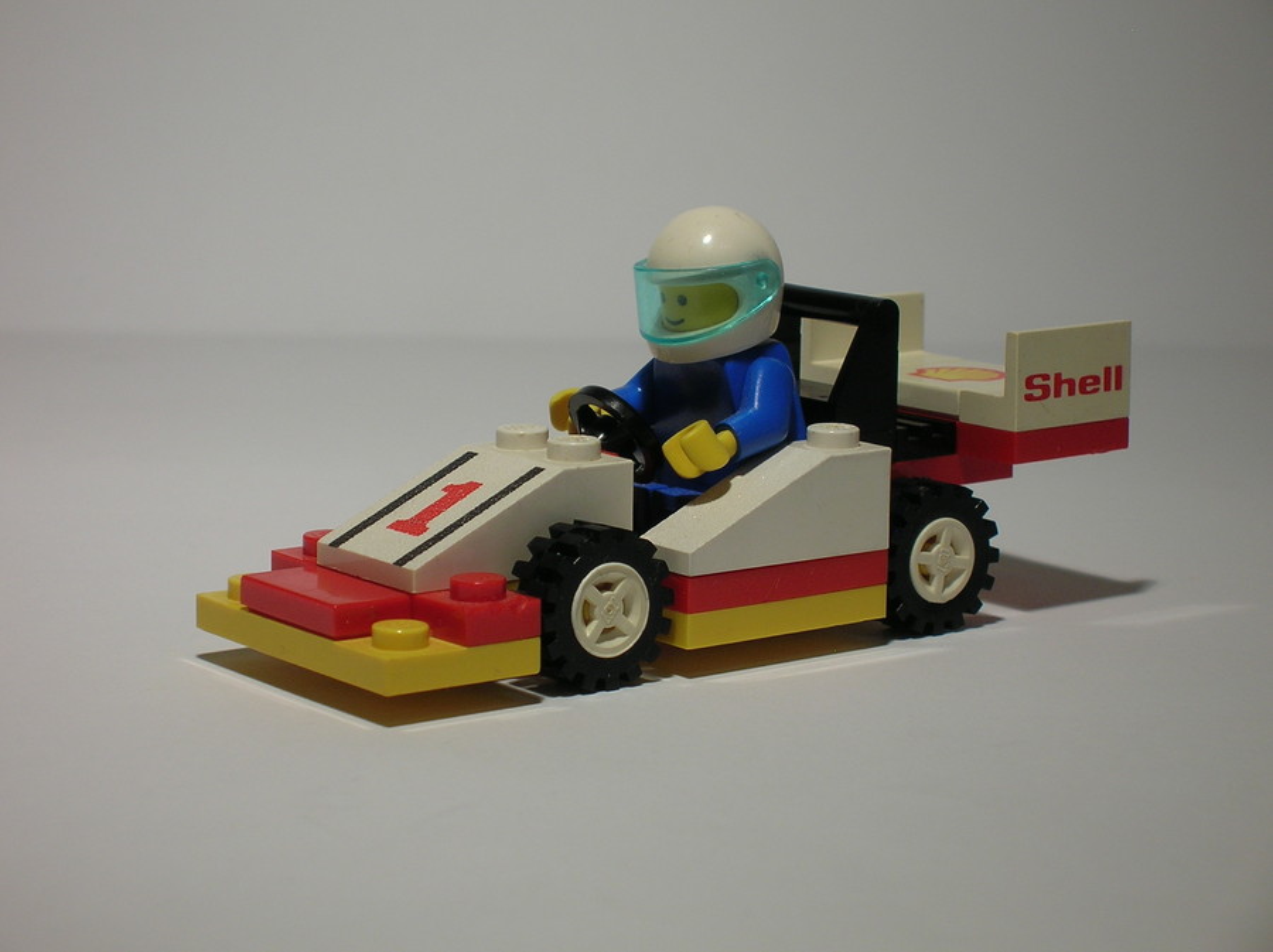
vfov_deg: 16.4
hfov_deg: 21.8
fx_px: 3306
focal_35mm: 90
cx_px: 636
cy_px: 476
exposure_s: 1/18.1
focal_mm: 15
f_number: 4.5
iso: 50
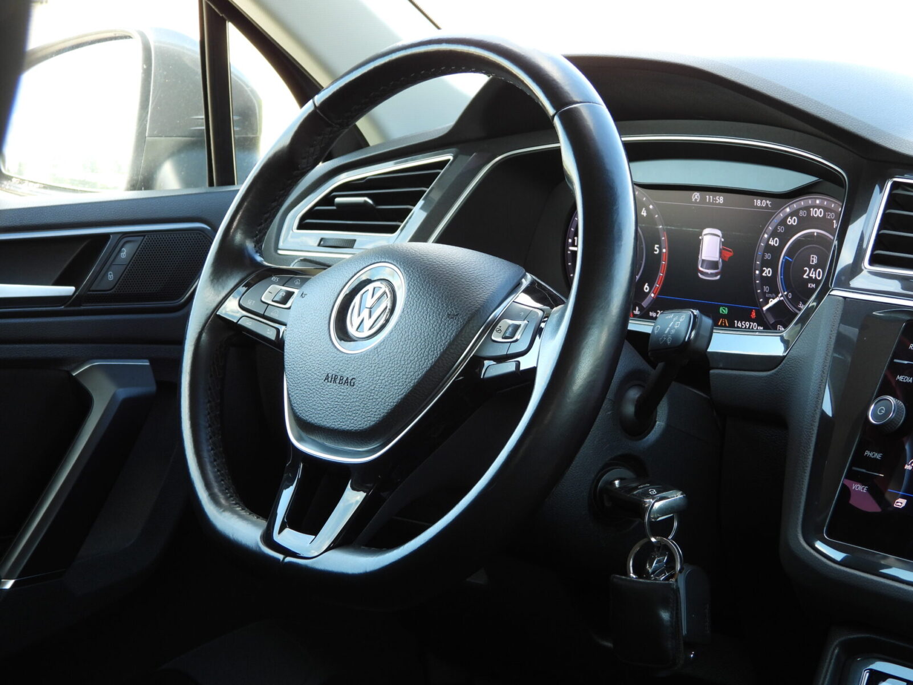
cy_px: 342
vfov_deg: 18.4
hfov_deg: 24.4
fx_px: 2110
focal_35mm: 80
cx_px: 456
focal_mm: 14.4
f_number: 3.5
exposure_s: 1/60
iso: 180
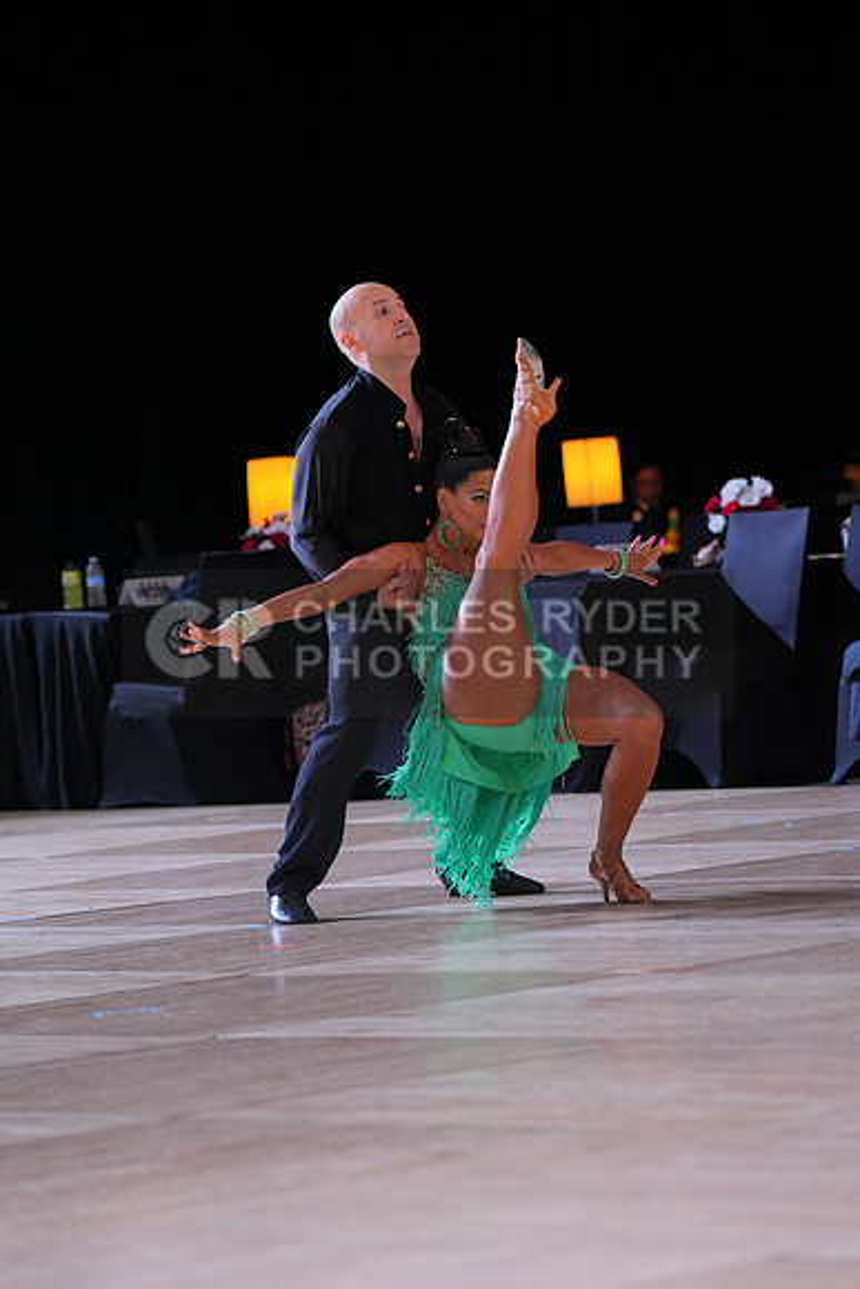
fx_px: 6195
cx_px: 430
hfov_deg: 7.9
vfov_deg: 11.9
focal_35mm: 173
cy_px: 644
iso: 2000
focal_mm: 173
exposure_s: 1/400
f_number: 5
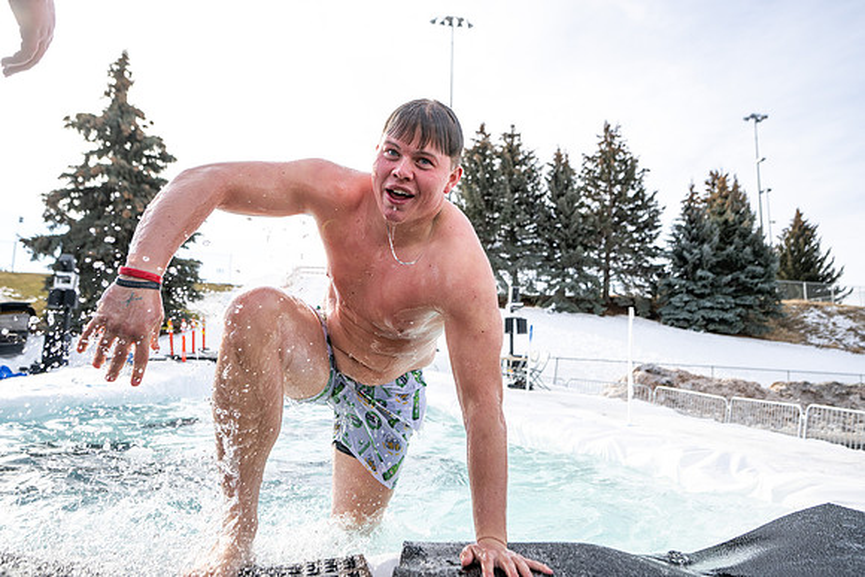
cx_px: 432
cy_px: 288
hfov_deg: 70.4
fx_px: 613
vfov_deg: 50.4
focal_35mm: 26
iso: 250
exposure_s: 1/1600
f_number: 4
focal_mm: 25.5
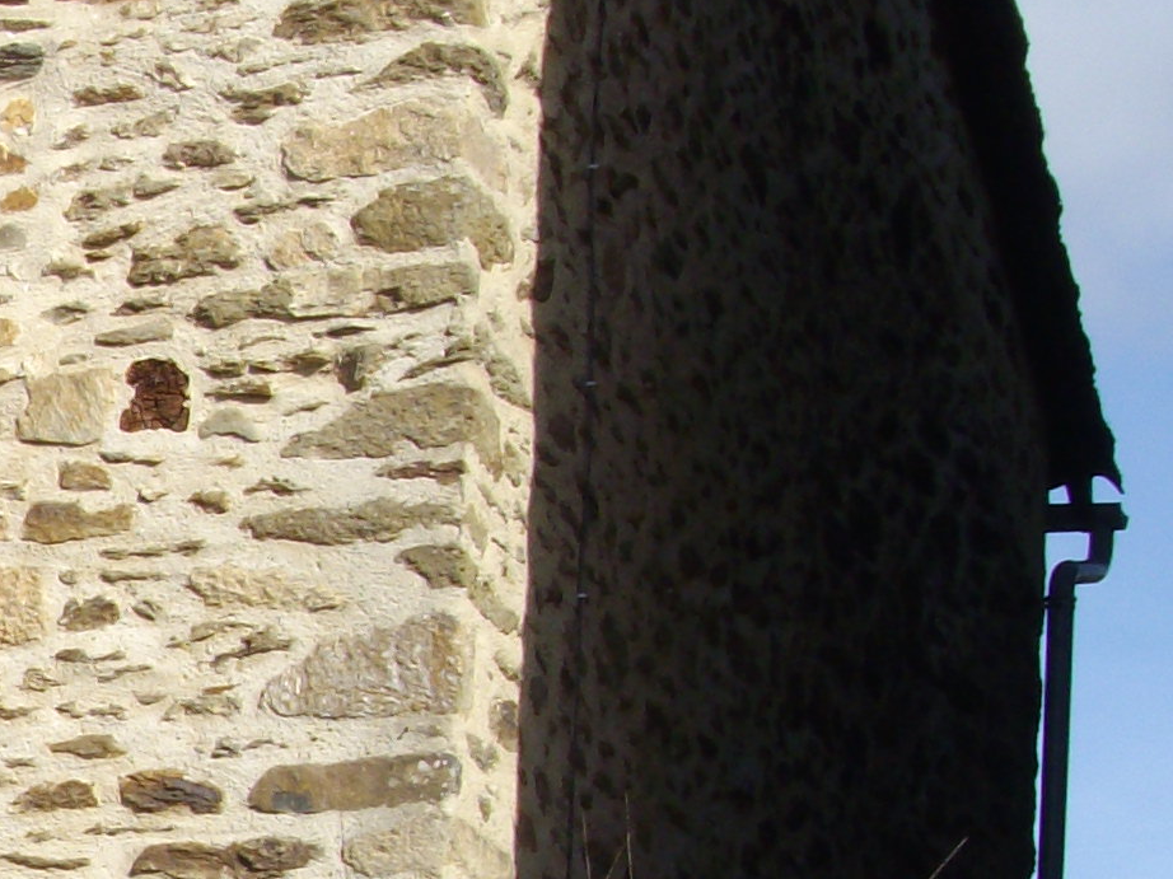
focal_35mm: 120
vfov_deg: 12.3
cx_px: -659
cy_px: 757
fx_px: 4065
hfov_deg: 15.1
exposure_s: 1/500
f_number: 4.8
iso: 80
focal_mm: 6
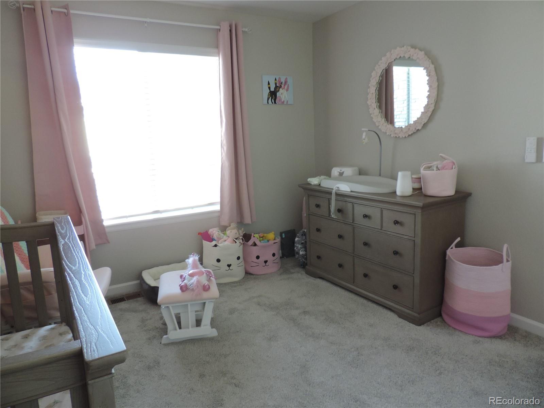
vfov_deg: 56.8
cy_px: 204
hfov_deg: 71.6
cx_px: 272
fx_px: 377
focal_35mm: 24
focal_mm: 4.3
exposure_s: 1/30
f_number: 3
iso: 250
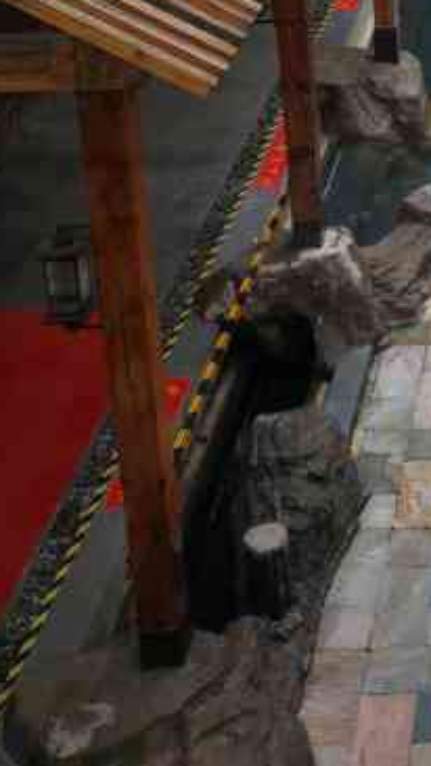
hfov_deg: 14.7
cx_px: 688
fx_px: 1523
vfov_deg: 25.7
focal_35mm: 75
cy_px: -118
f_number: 1.8
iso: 50
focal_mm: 5.58
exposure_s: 1/137
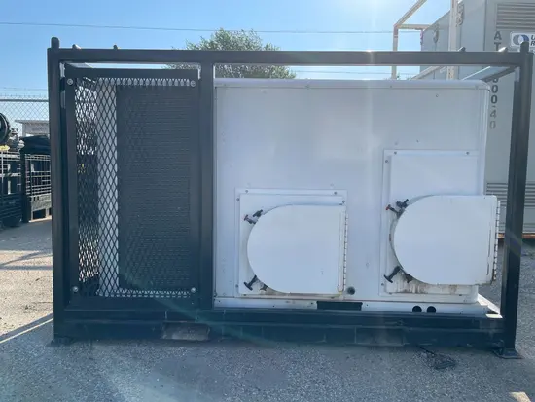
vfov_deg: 53.1
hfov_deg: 67.3
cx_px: 268
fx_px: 402
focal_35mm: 26
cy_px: 201
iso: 32
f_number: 1.6
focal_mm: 4.2
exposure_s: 1/2053
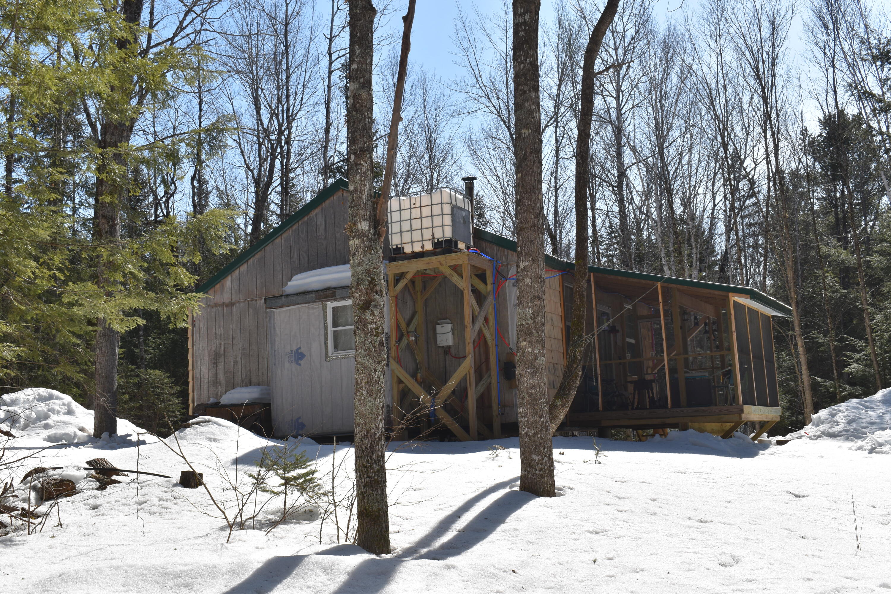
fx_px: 1039
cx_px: 446
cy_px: 297
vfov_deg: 31.9
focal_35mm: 42
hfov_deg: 46.4
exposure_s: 1/200
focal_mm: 28
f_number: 13
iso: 100
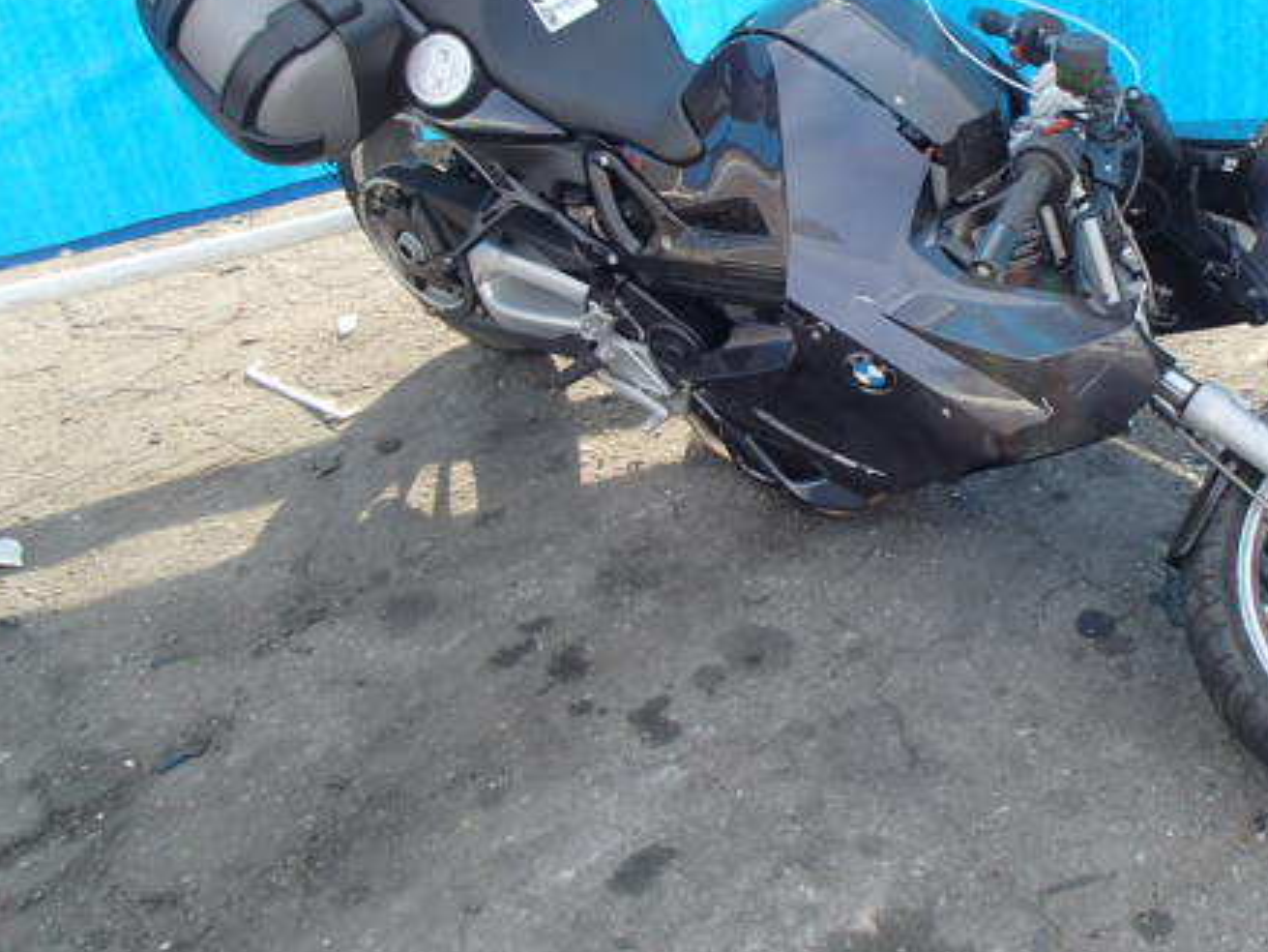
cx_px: 897
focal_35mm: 41
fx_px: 1502
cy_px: 325
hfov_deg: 44.7
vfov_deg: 34.9
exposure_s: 1/250
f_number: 3.9
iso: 200
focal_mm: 5
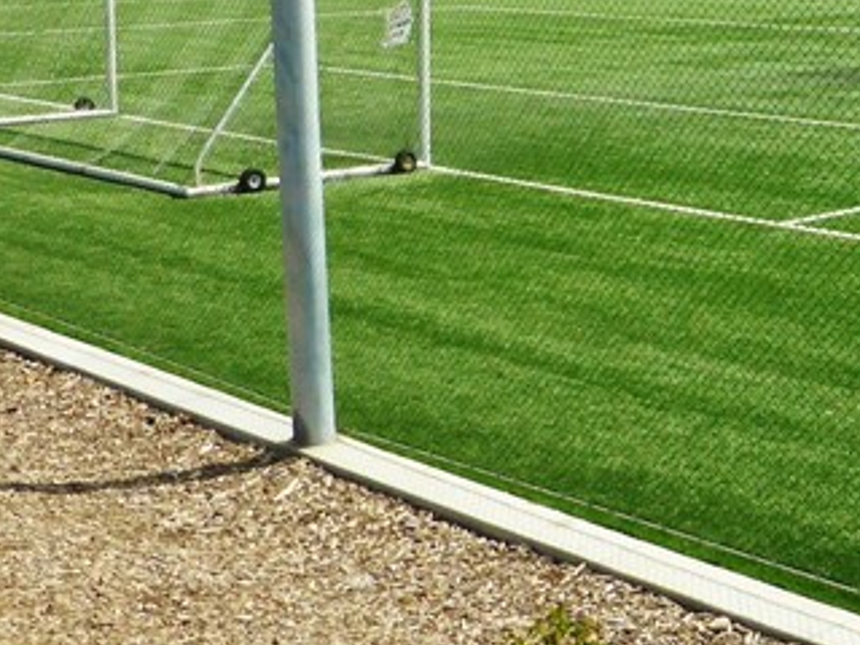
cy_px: 169
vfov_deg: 18.3
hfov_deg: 23.3
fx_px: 1988
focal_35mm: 80
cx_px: 884
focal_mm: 4.3
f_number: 3.3
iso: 100
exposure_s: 1/1300
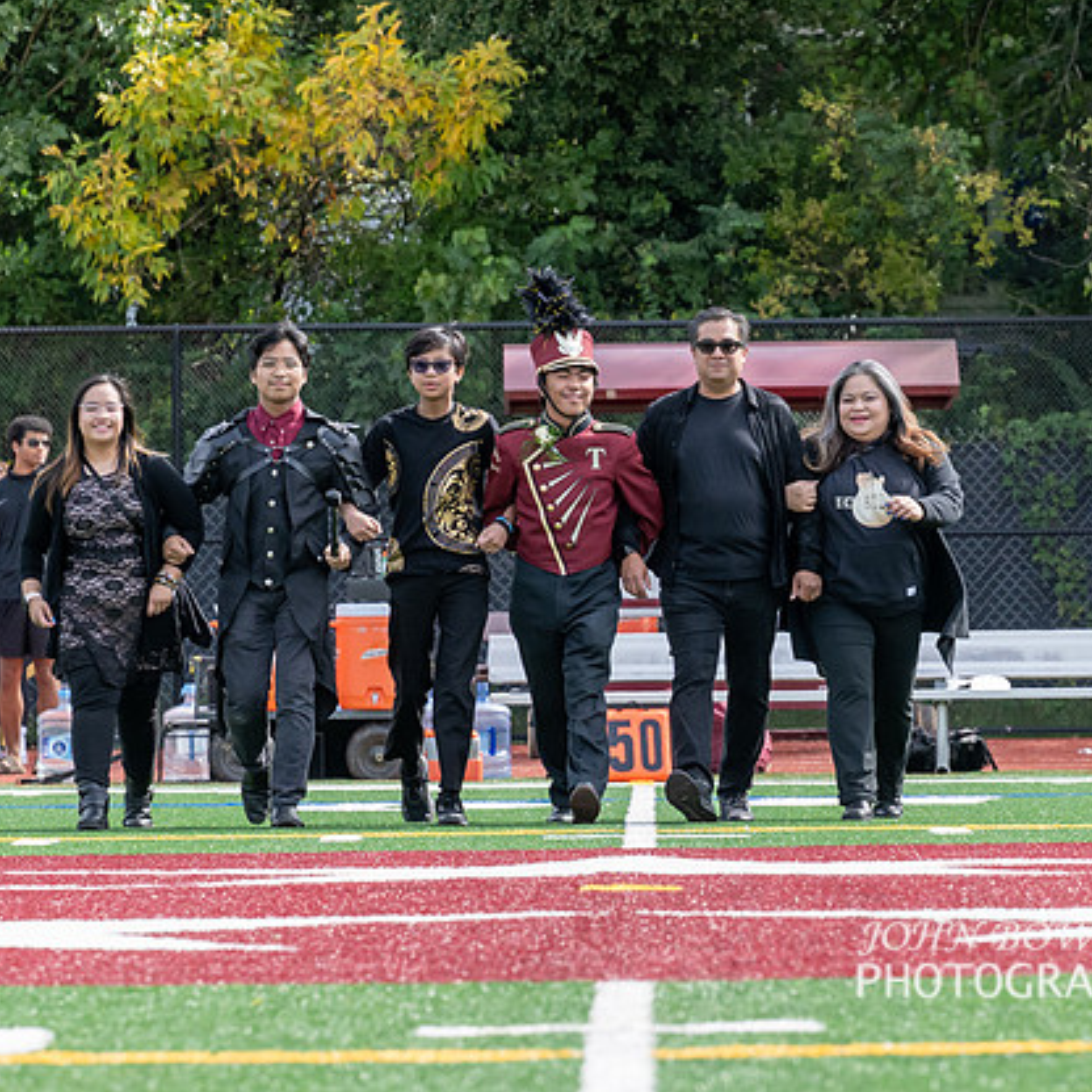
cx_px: 708
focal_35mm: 297
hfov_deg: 5.9
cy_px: 641
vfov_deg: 5.9
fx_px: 10600
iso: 500
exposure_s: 1/1000
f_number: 5.6
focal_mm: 135
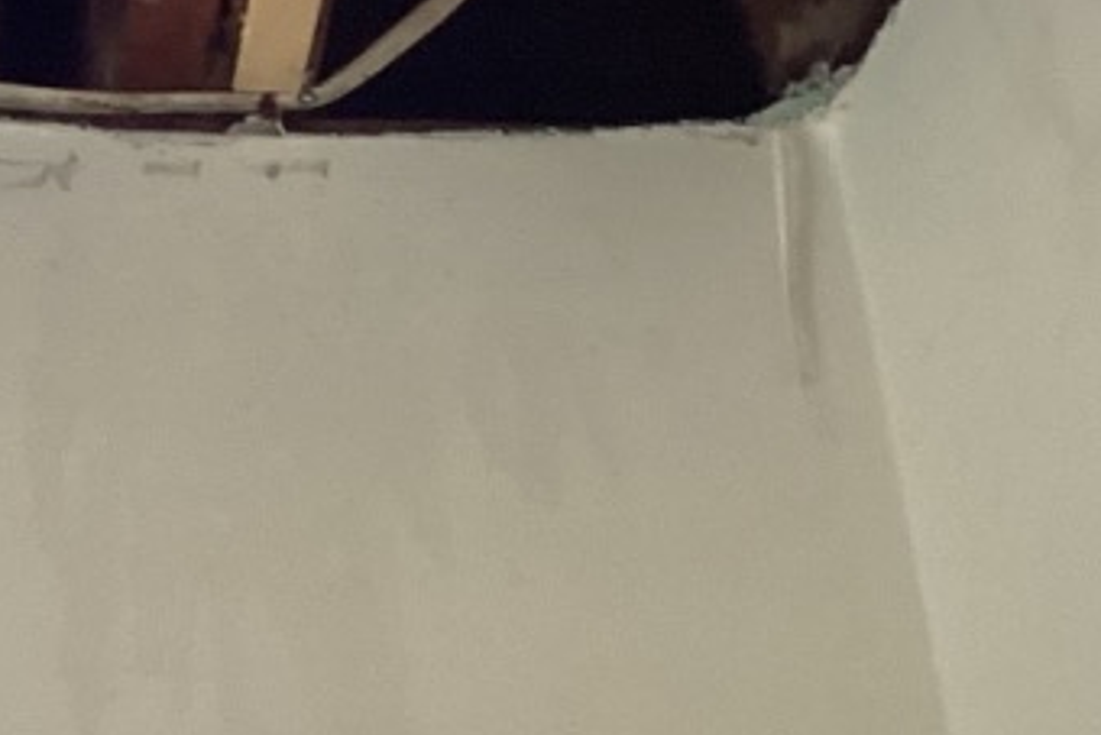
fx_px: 2968
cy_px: 87
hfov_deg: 20.1
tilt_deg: +33.0
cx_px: -87
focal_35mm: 97
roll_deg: -0.5
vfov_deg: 14.0
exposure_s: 1/60
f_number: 2.4
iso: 200
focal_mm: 3.3
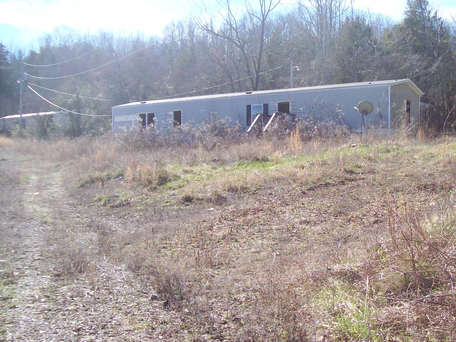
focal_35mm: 48
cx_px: 282
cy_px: 195
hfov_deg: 39.4
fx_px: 632
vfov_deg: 30.2
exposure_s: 1/642
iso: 80
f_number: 2.7
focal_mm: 6
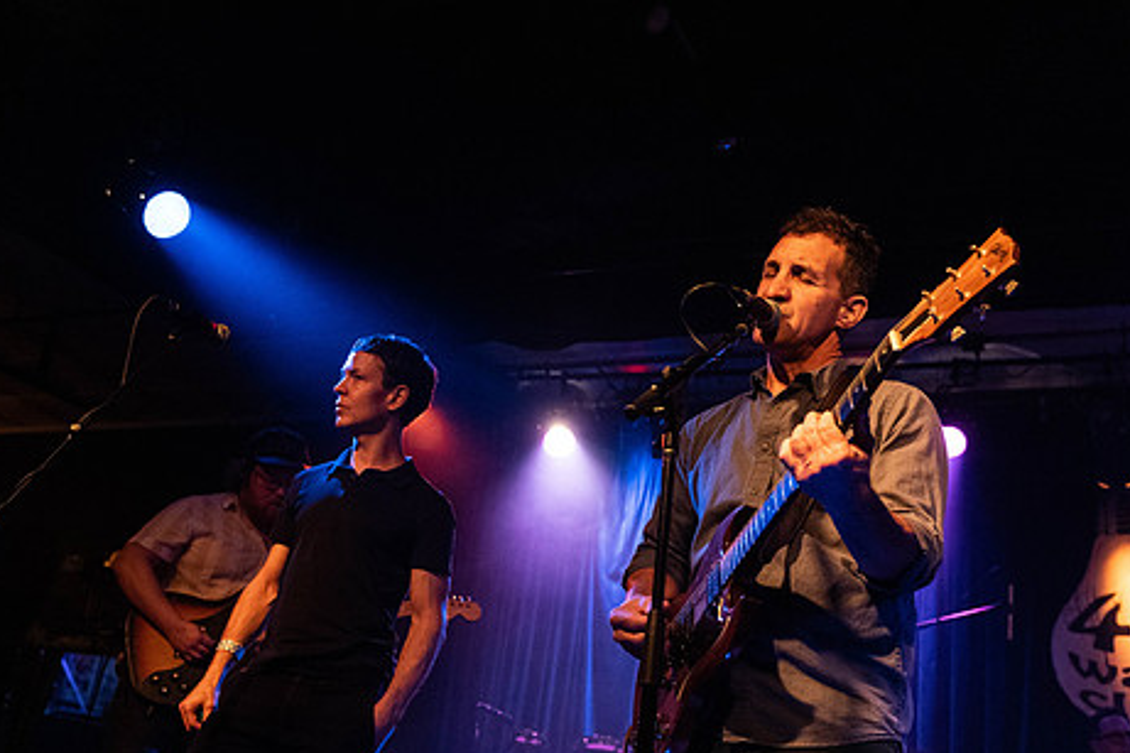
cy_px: 435
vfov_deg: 34.1
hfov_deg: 49.6
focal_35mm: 39
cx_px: 559
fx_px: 1224
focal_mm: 31
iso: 3200
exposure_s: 1/80
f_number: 3.2
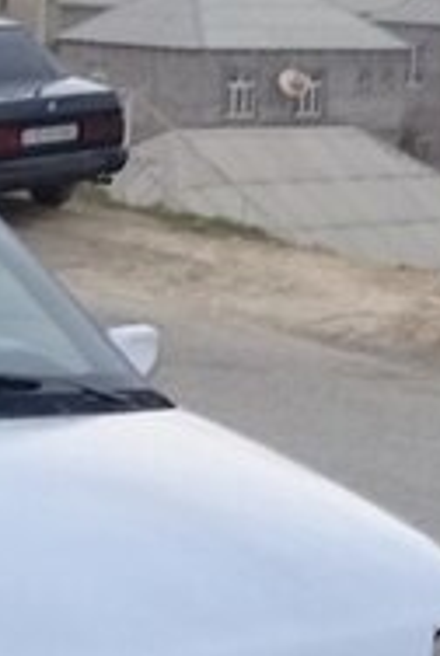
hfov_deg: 12.1
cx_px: 133
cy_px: 853
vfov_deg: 17.0
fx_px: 2064
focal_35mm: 113
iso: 50
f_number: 2.2
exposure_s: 1/50
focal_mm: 3.3
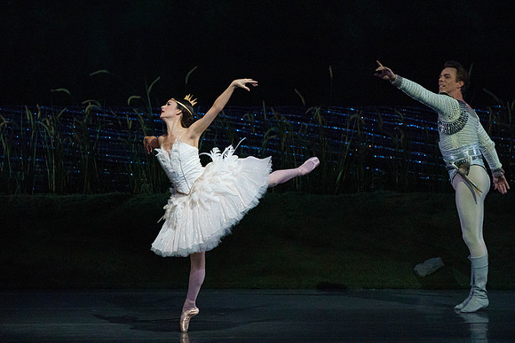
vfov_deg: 3.3
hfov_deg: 5.0
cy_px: 172
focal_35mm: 416
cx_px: 213
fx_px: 5955
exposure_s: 1/320
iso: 8000
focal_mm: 355
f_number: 5.6
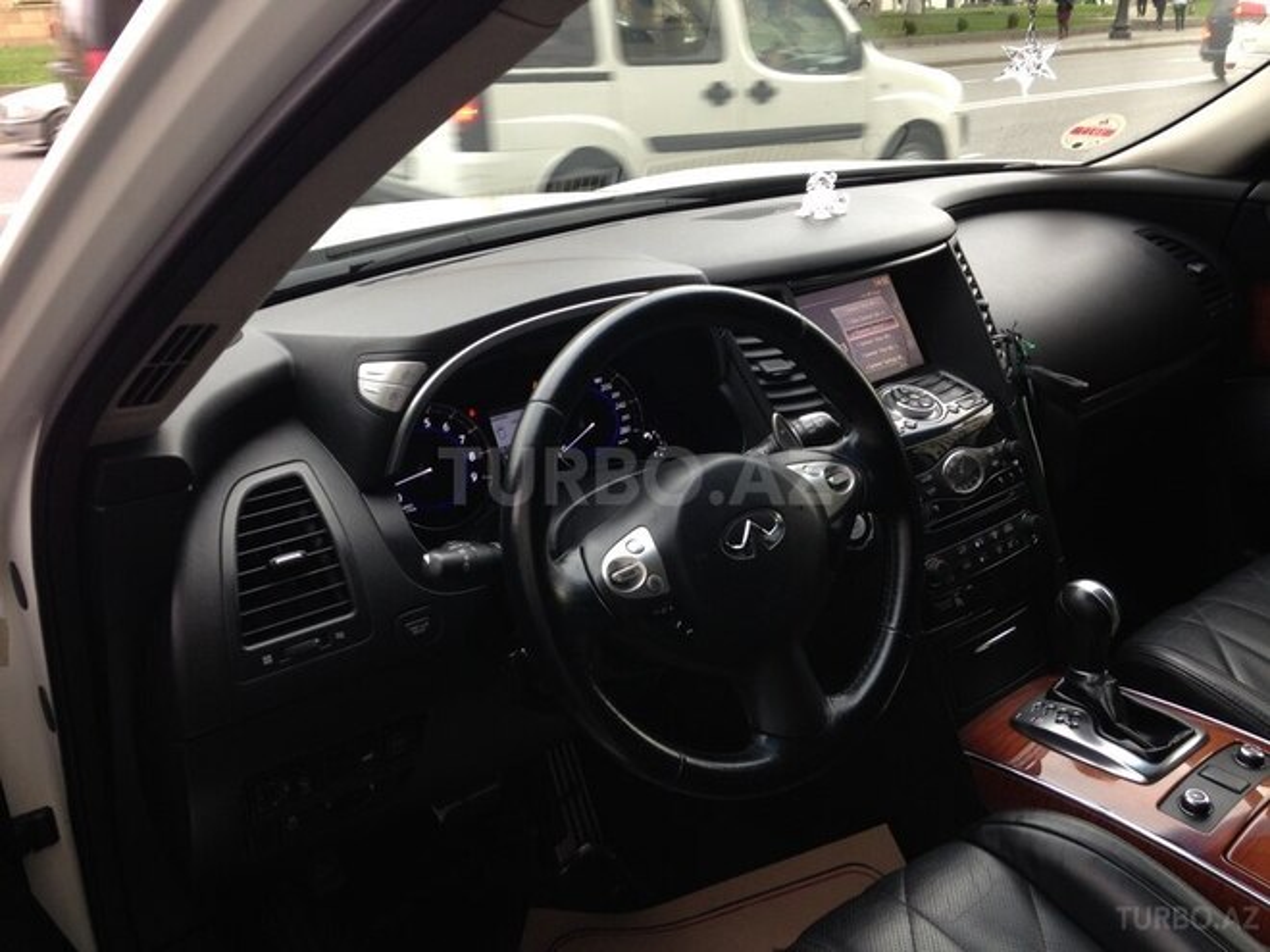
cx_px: 635
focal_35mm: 33
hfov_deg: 55.4
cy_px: 476
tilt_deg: -21.1
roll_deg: +1.2
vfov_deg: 42.9
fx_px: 1211
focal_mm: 4.12
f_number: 2.4
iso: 64
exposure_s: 1/40
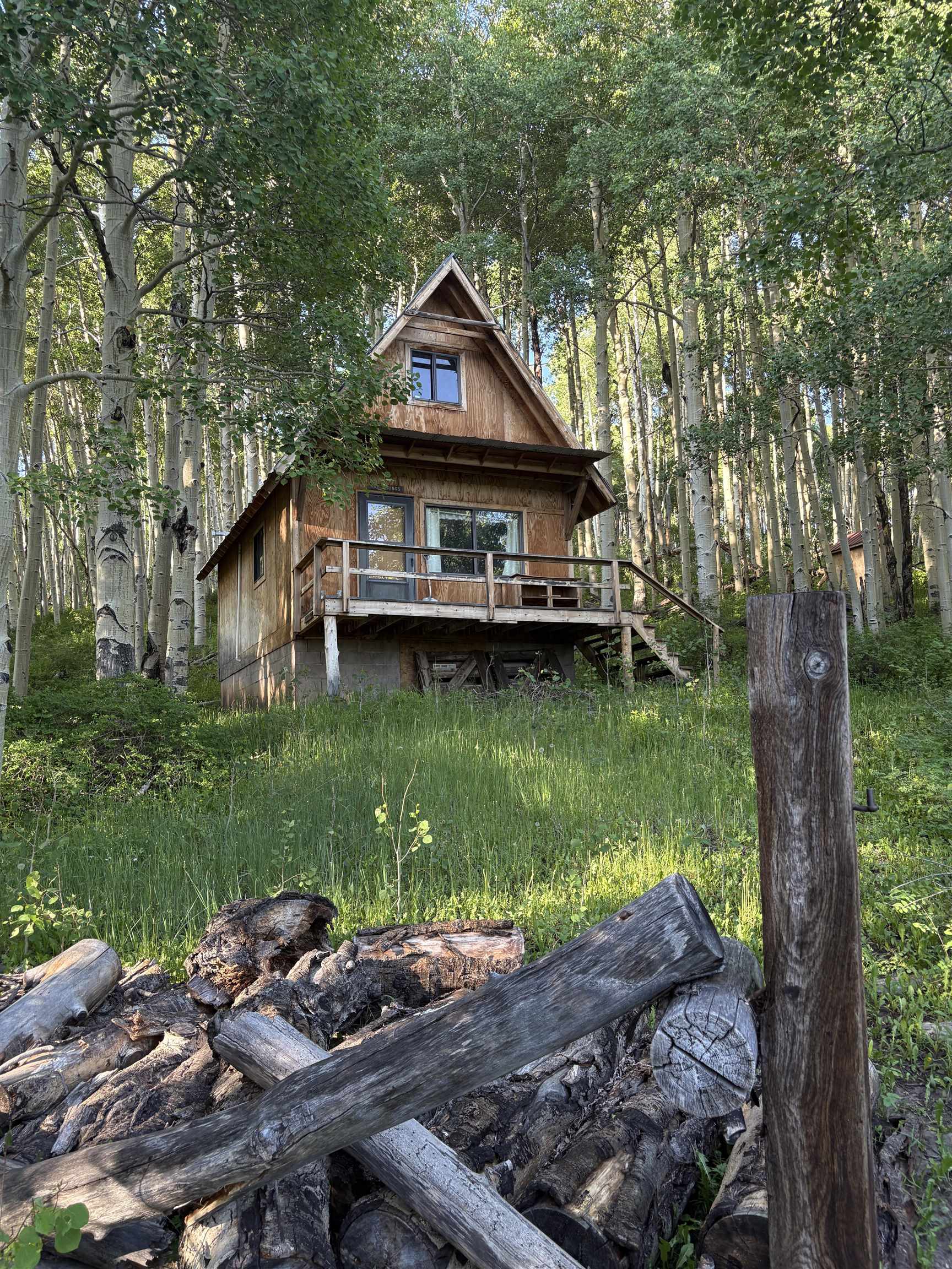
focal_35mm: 26
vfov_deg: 67.3
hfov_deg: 53.1
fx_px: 953
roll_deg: +2.1
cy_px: 634
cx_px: 476
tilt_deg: +11.8
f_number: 1.6
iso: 80
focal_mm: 5.96
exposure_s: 1/123
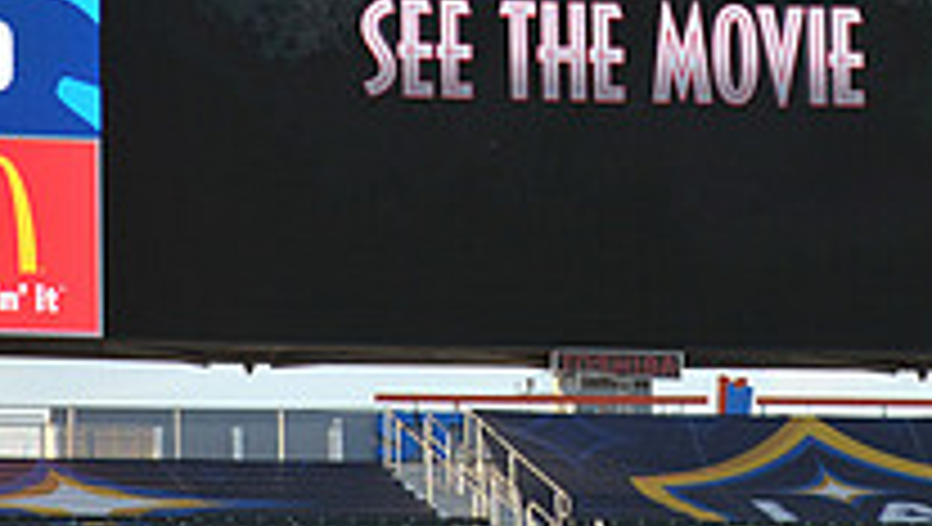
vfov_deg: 3.8
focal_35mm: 322
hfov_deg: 6.7
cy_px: 63
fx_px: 7967
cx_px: 608
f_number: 9
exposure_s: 1/320
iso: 400
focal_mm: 110
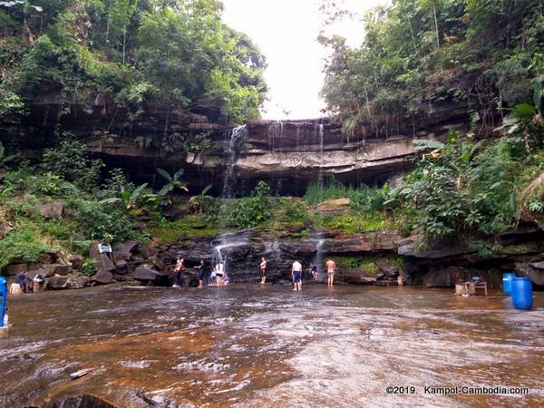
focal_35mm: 26
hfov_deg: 67.3
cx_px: 272
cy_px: 204
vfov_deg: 53.1
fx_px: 409
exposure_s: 1/100
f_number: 1.7
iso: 80
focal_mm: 3.93
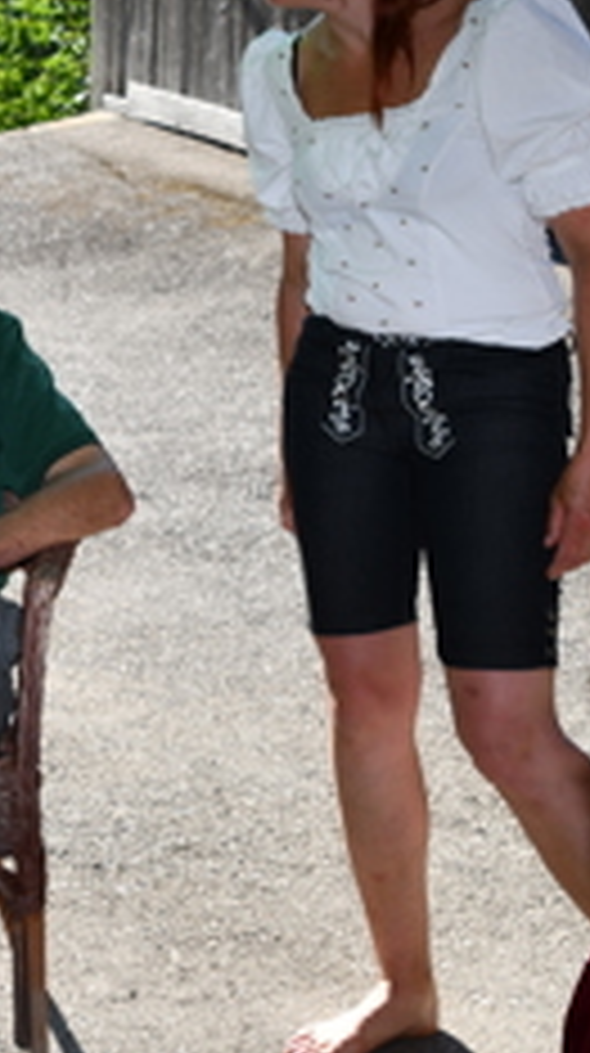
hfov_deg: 10.5
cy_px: 367
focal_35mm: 113
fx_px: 3154
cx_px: -176
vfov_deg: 18.9
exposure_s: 1/200
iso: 100
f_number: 7.1
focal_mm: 30
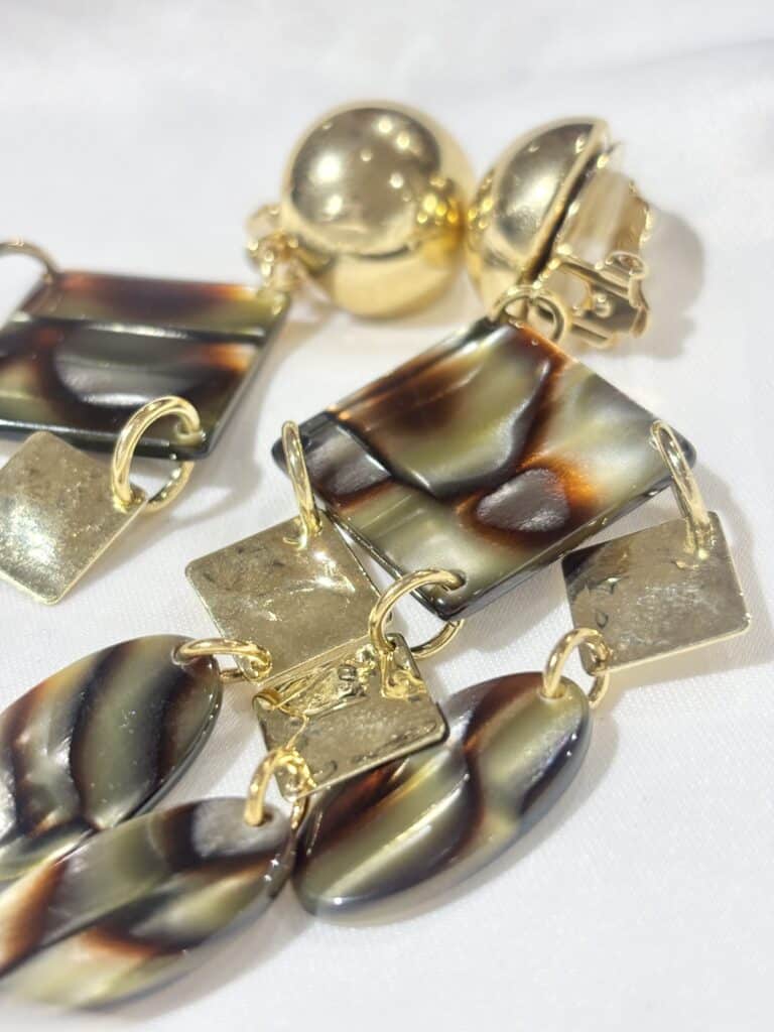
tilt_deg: -36.3
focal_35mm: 52
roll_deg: +4.2
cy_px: 516
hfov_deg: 28.0
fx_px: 1550
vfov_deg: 36.8
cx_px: 387
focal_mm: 5.96
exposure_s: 1/100
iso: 25
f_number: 1.6
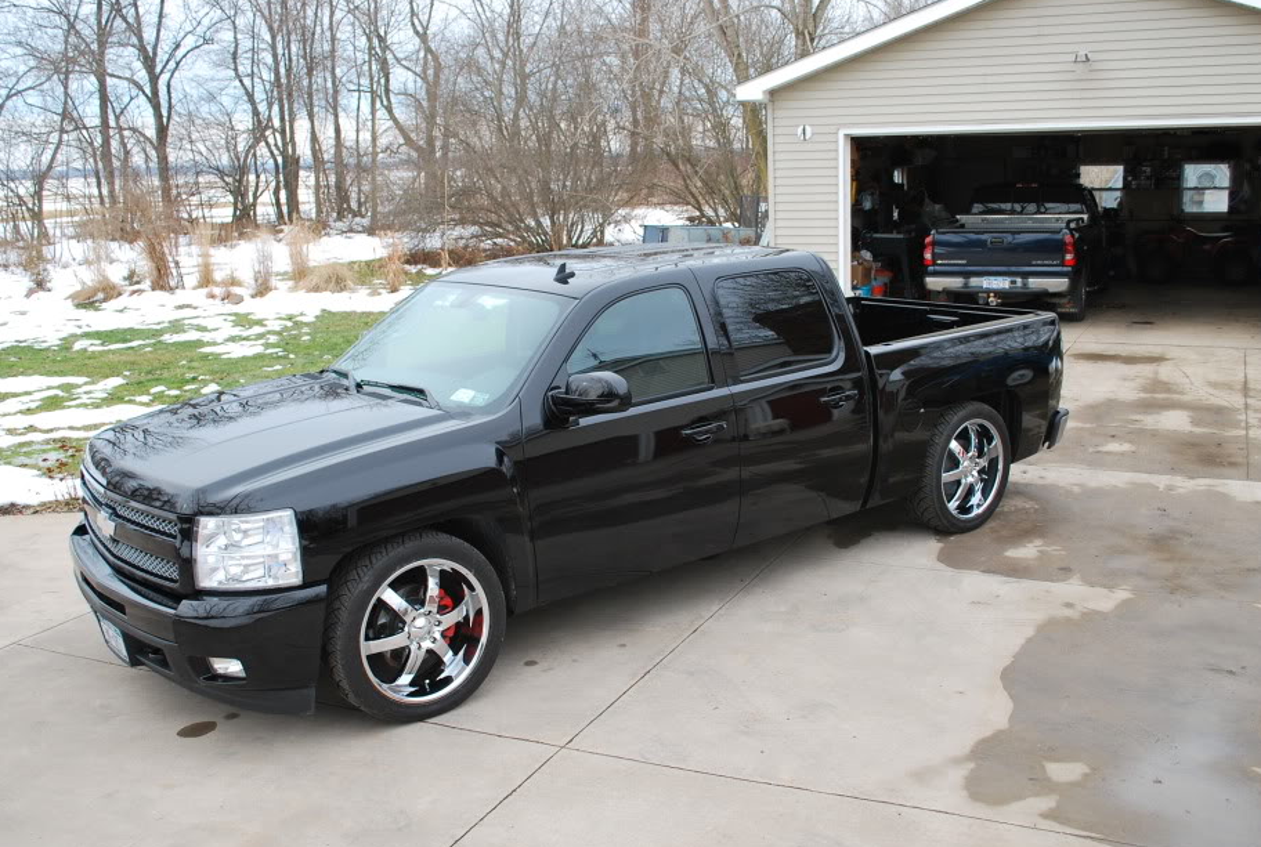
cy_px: 422
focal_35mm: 37
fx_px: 1299
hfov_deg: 51.8
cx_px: 638
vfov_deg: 36.1
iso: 180
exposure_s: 1/125
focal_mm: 22
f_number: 5.6
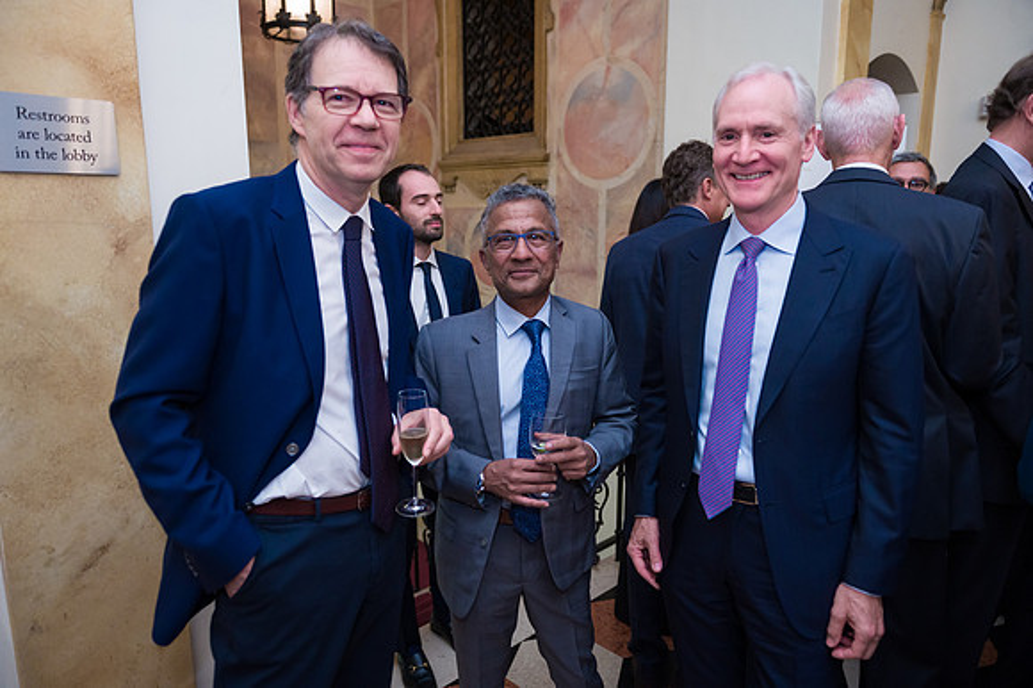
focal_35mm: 24
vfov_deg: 52.6
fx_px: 696
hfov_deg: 73.2
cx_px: 517
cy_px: 344
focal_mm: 24
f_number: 3.2
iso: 1600
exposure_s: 1/200
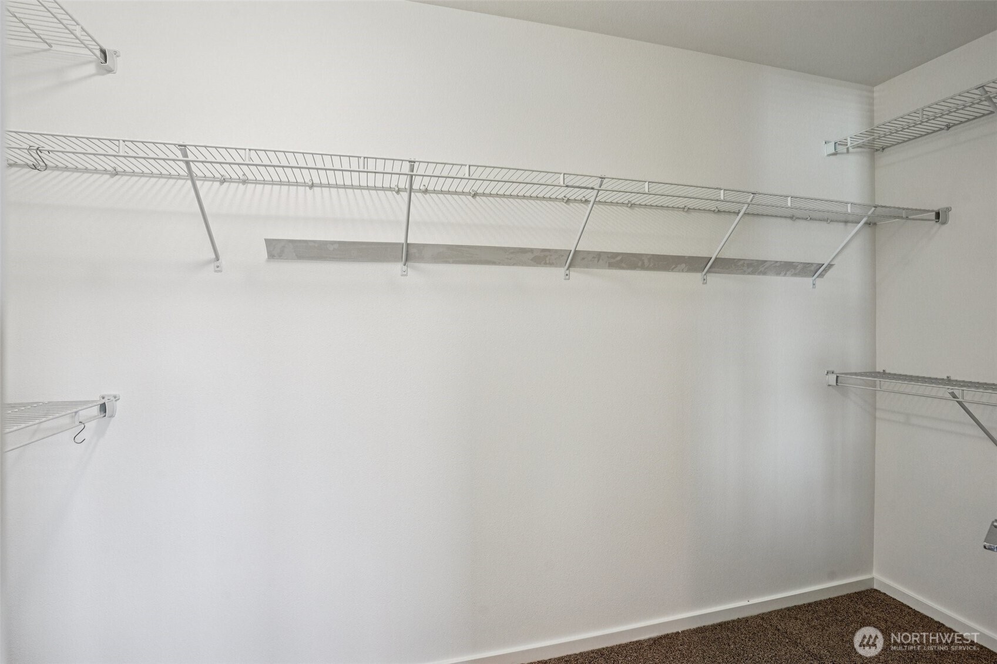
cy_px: 332
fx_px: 471
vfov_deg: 70.4
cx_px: 498
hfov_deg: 93.3
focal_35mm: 17
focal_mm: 17
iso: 400
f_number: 8
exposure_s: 1/10
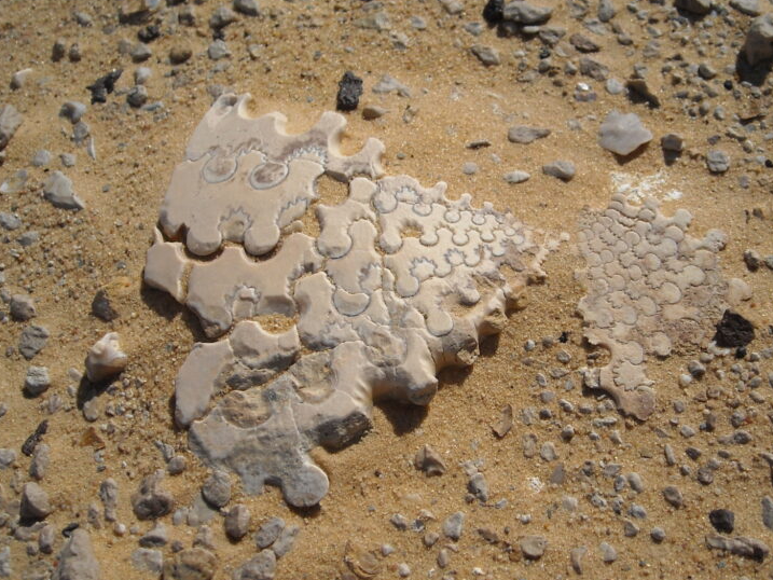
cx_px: 441
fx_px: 1117
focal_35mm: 50
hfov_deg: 38.1
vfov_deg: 29.1
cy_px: 320
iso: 64
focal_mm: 5.7
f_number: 5.6
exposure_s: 1/738
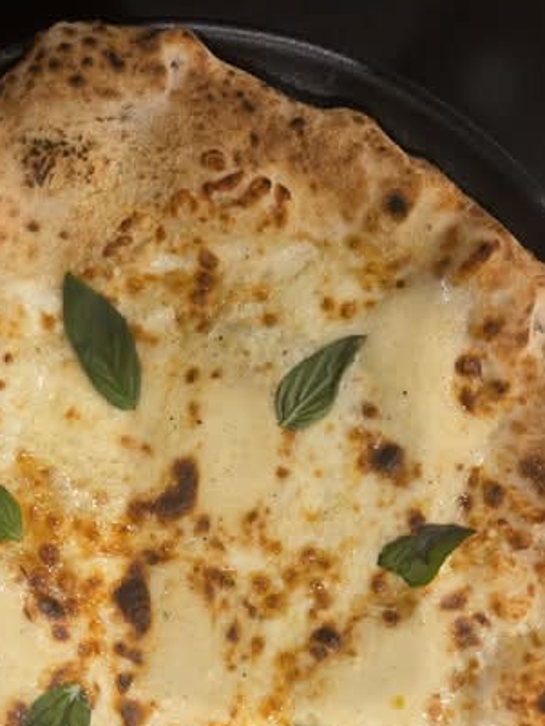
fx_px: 881
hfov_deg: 33.9
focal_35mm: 42
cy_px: 562
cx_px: 156
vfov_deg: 43.1
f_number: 1.8
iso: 320
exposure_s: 1/100
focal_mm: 5.4
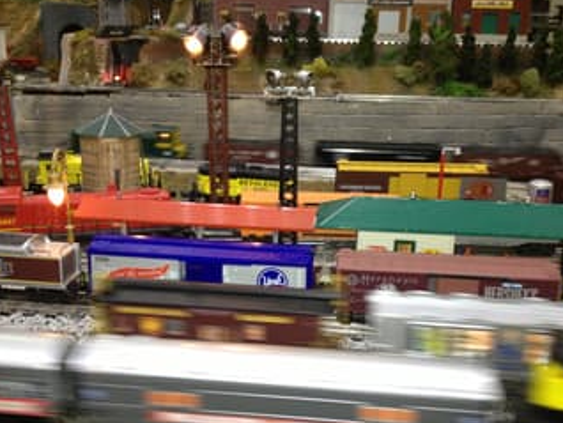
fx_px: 716
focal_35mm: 44
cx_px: 280
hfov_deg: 42.9
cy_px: 211
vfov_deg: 32.9
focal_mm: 4.28
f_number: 2.4
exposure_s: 1/20
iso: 160
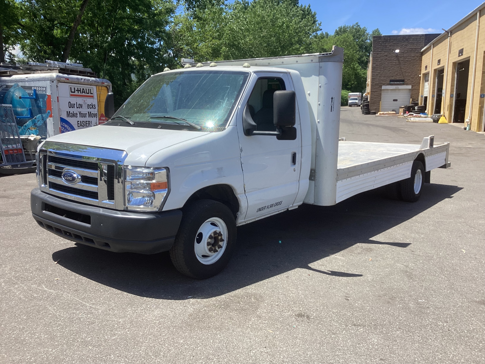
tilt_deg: -12.1
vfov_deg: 45.4
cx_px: 242
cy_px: 182
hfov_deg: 58.4
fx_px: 434
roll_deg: +1.2
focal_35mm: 31
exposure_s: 1/895
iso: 25
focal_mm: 3.3
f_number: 2.4
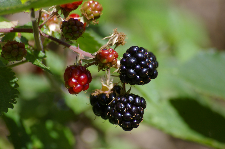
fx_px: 2810
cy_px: 74
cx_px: 112
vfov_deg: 3.0
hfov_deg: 4.6
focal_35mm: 450
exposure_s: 1/180
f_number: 8
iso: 200
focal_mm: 300
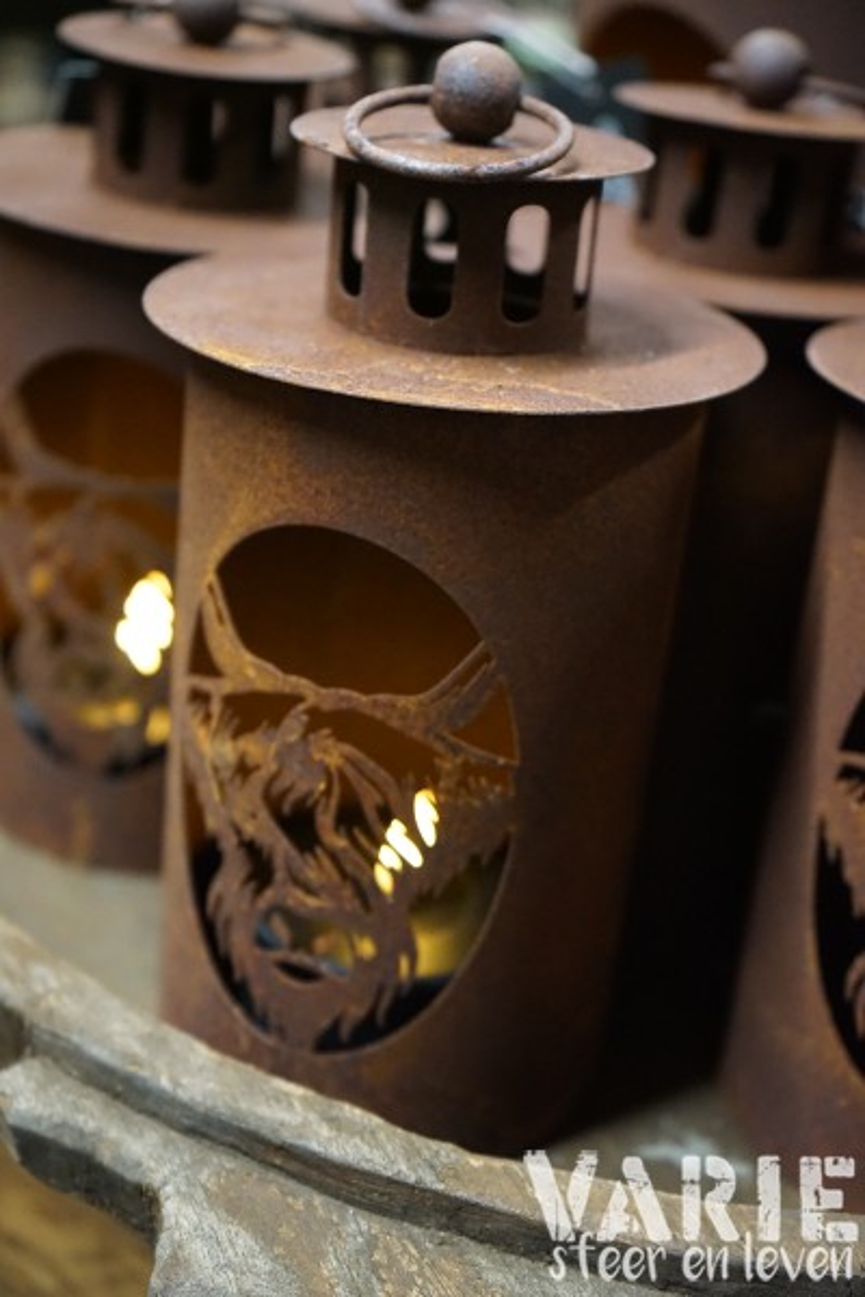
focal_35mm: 48
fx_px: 1730
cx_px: 432
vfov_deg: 41.1
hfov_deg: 28.1
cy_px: 648
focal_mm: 48
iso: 6400
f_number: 4.5
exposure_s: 1/60
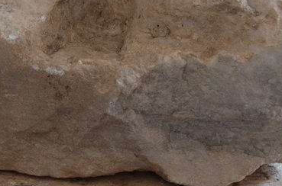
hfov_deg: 15.6
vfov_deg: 10.4
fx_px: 1016
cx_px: 27
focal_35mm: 130
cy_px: 25
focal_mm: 32
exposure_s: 1/30
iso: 1250
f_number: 4.8
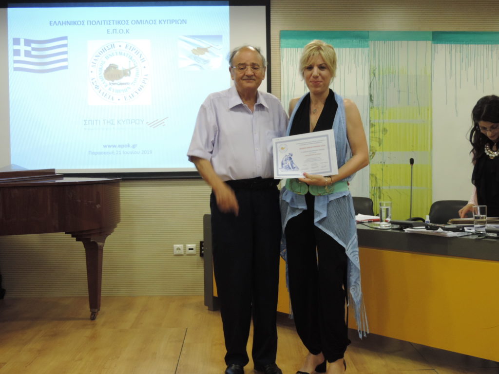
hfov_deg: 40.4
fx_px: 678
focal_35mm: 47
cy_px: 187
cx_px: 250
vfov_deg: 30.9
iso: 400
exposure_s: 1/40
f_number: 3.5
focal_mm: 8.3
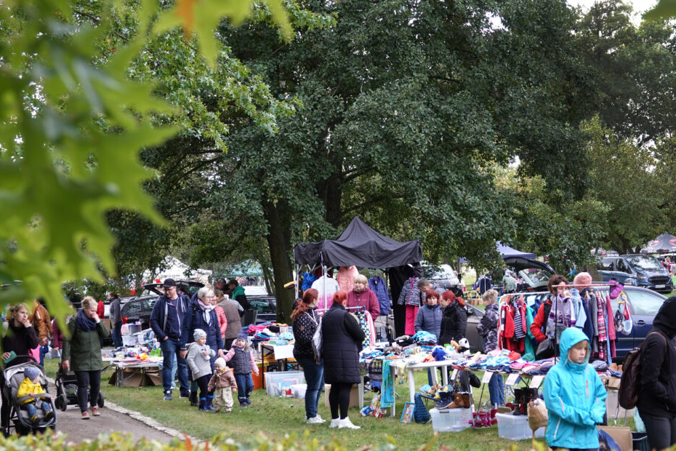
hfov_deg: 23.4
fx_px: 1634
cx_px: 359
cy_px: 222
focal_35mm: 87
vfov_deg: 15.7
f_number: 3.5
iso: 160
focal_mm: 28.91
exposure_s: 1/80
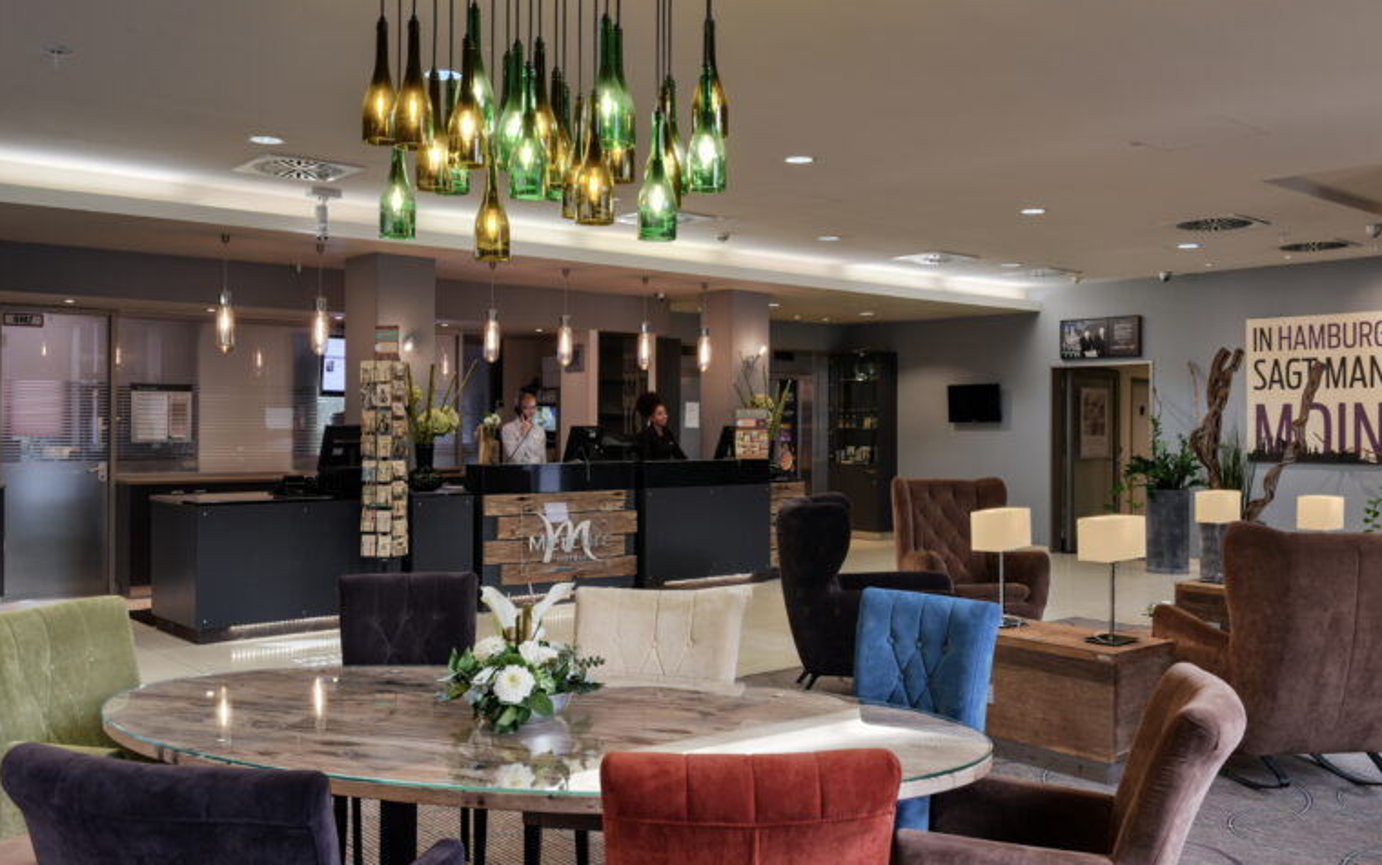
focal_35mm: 33
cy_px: 416
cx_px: 696
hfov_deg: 58.1
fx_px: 1243
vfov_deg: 38.3
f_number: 8
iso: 200
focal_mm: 32
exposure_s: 1/1.25
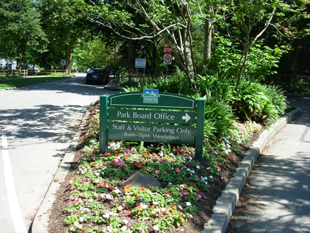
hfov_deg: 49.0
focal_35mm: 38
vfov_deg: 37.7
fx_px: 340
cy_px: 116
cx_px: 155
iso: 50
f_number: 2.9
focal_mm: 6.3
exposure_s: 1/313
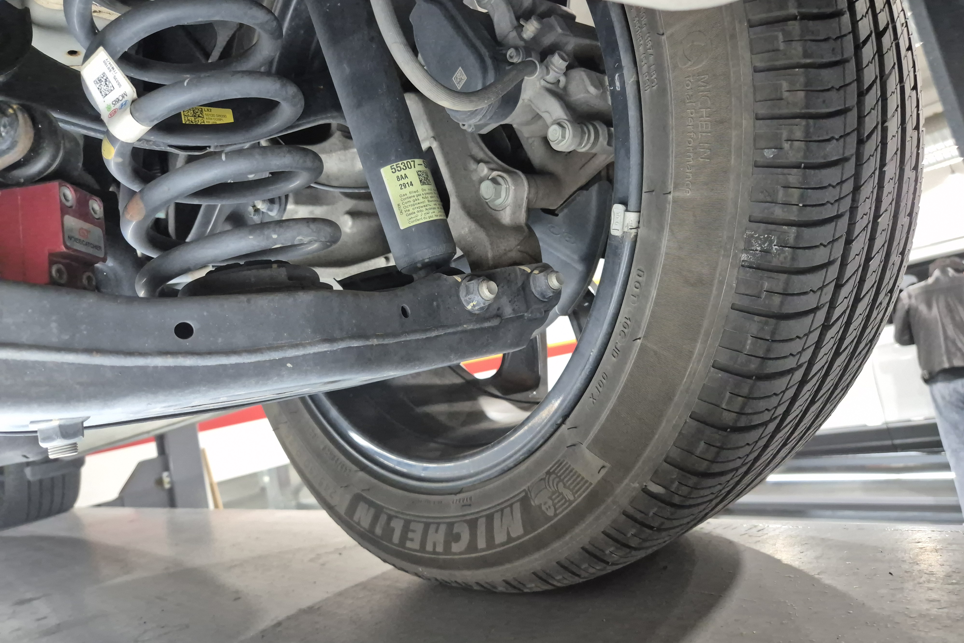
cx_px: 483
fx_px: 643
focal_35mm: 24
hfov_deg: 73.7
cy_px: 295
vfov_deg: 53.1
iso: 640
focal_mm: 5.4
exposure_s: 1/120
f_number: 1.8
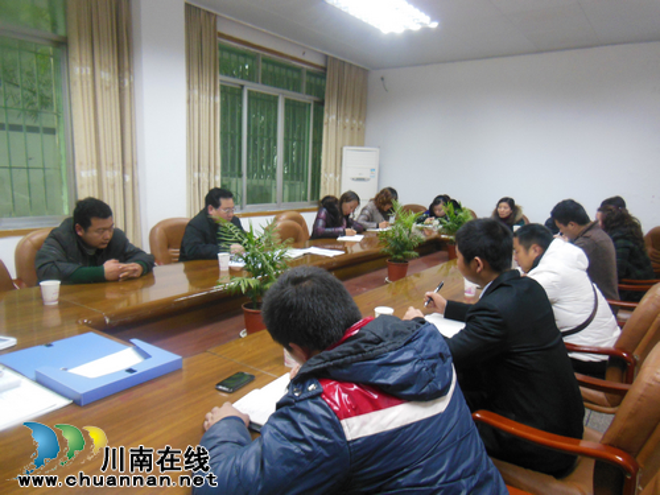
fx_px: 477
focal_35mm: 25
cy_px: 248
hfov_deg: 69.4
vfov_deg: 54.9
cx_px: 330
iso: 400
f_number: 3.5
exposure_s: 1/10
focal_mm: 4.5
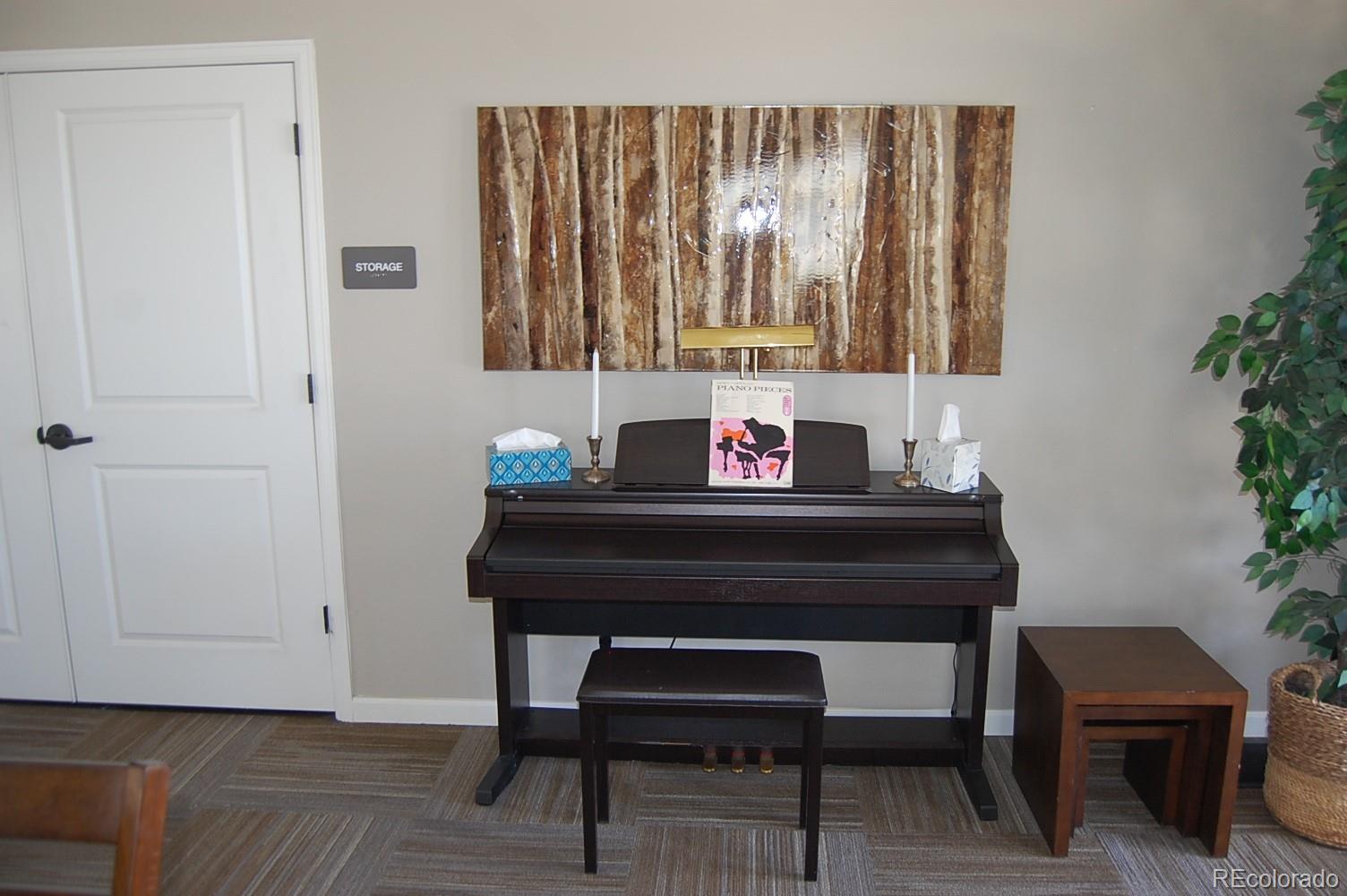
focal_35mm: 28
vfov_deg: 45.6
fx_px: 1065
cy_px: 448
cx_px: 674
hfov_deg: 64.6
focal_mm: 19
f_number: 3.5
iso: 400
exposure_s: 1/60
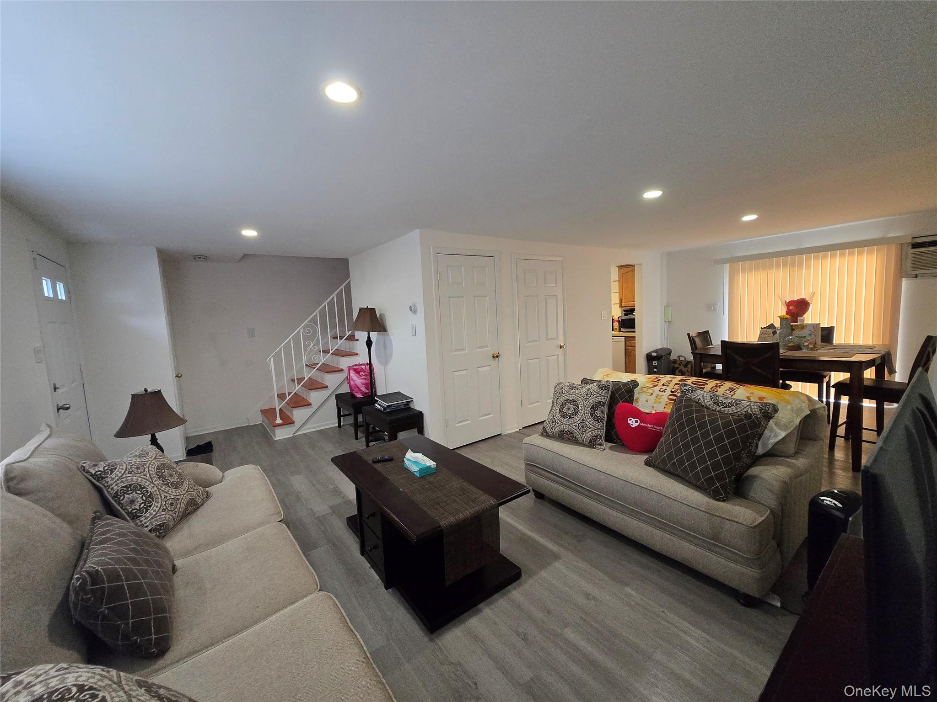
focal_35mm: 13
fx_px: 352
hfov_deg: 106.2
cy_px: 351
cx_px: 468
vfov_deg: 89.9
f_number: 2.2
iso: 500
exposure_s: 1/60
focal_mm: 1.7
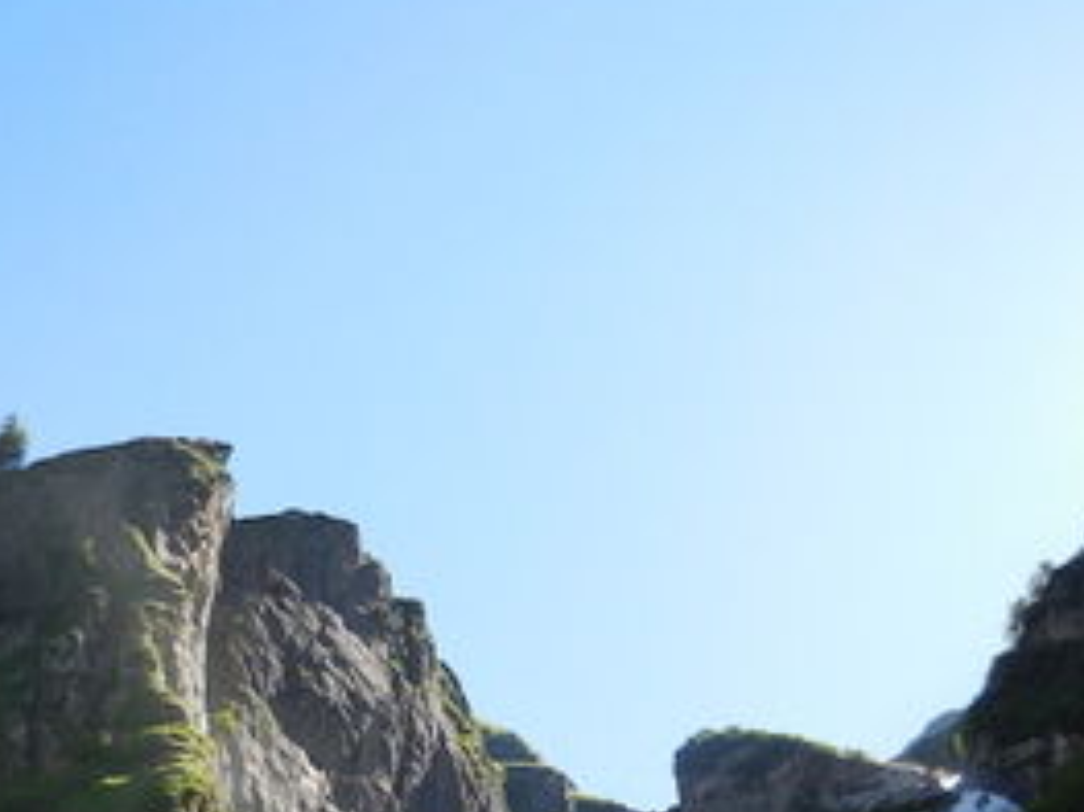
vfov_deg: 24.5
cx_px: 622
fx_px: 1784
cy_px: 804
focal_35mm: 57
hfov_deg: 33.7
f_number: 3.3
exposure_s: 1/640
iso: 125
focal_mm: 4.5
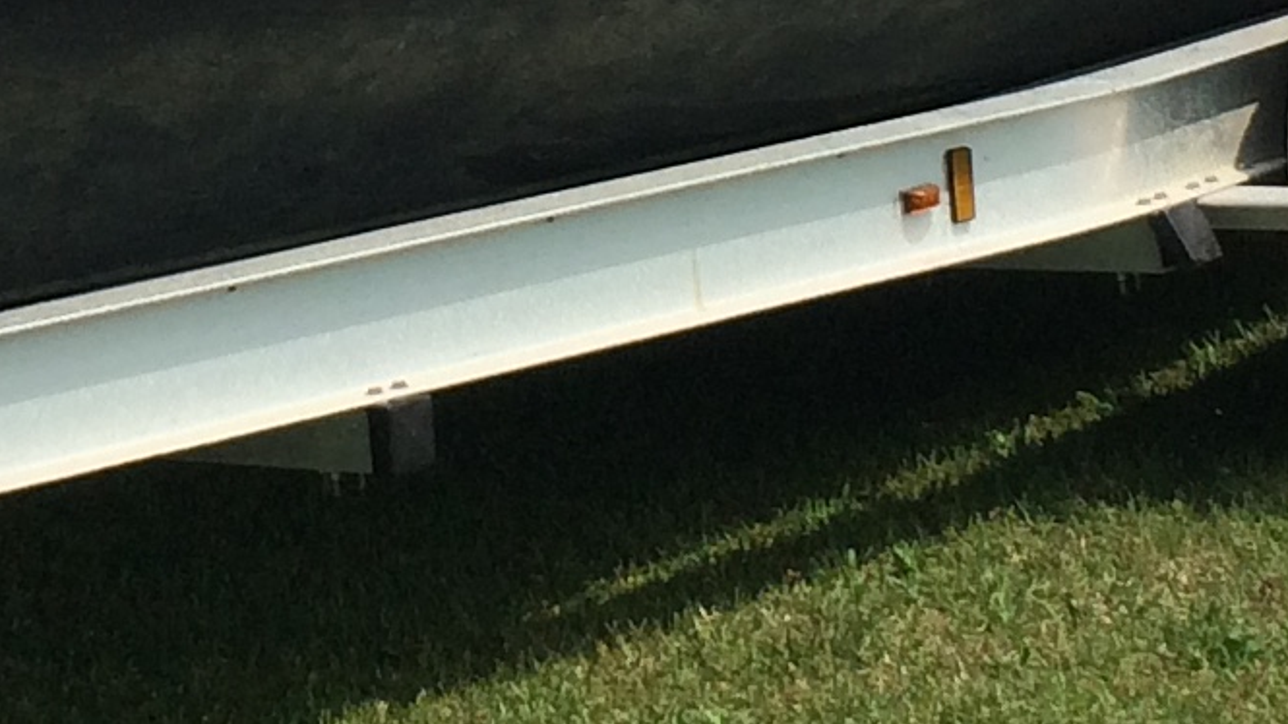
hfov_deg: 13.8
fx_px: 5293
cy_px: -310
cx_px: 414
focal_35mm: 155
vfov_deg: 7.7
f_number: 2.2
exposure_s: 1/1953
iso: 32
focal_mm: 4.15
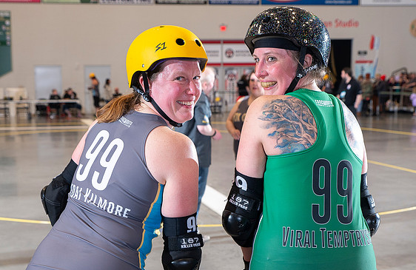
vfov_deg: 17.8
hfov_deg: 27.2
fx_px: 860
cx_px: 198
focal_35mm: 75
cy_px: 189
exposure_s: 1/160
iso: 640
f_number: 6.3
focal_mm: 50
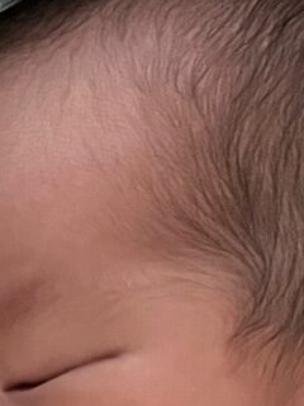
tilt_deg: -72.2
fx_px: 1920
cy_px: 910
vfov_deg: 10.6
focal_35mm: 164
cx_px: -56
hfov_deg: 8.9
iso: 400
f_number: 1.6
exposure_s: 1/60
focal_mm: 5.1
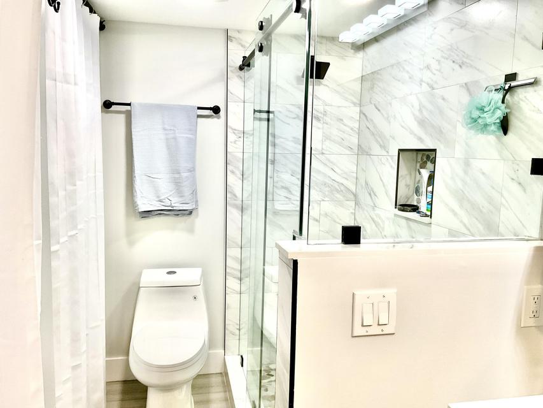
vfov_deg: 48.2
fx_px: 455
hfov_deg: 61.7
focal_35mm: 29
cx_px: 272
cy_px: 204
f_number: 1.8
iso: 64
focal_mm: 3
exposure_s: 1/120
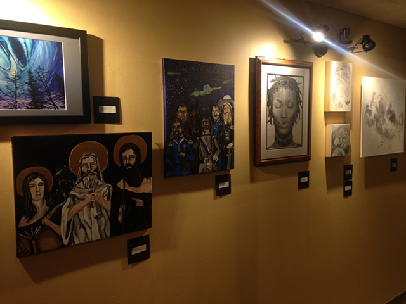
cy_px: 152
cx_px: 203
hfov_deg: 55.4
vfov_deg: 42.9
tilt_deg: -5.6
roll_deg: +0.2
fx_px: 387
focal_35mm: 33
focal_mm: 4.1
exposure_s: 1/20
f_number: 2.4
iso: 50
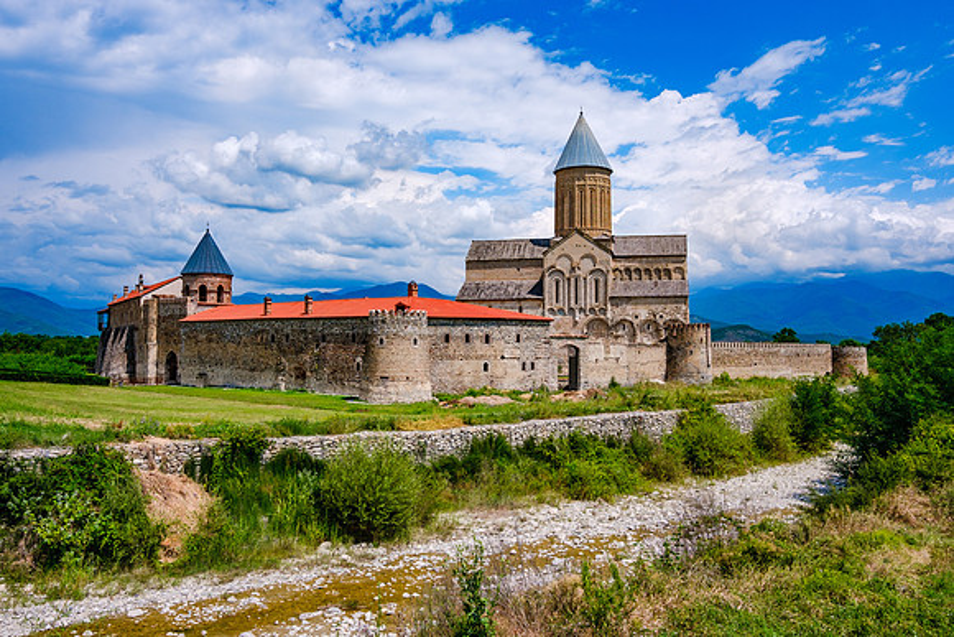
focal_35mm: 28
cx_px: 481
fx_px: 734
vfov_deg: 46.9
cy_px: 321
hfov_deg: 66.1
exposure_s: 1/250
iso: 160
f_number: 8
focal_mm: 18.2
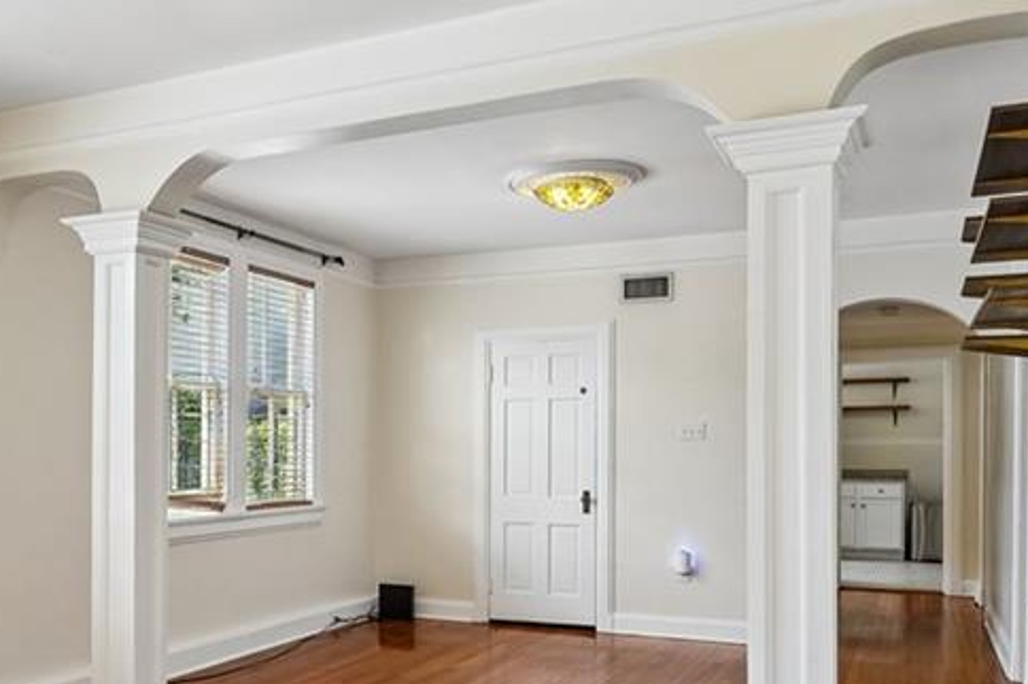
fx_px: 1027
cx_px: 308
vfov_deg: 36.6
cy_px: 435
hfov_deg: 51.7
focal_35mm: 36
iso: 800
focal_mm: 17
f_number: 11
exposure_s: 1/40
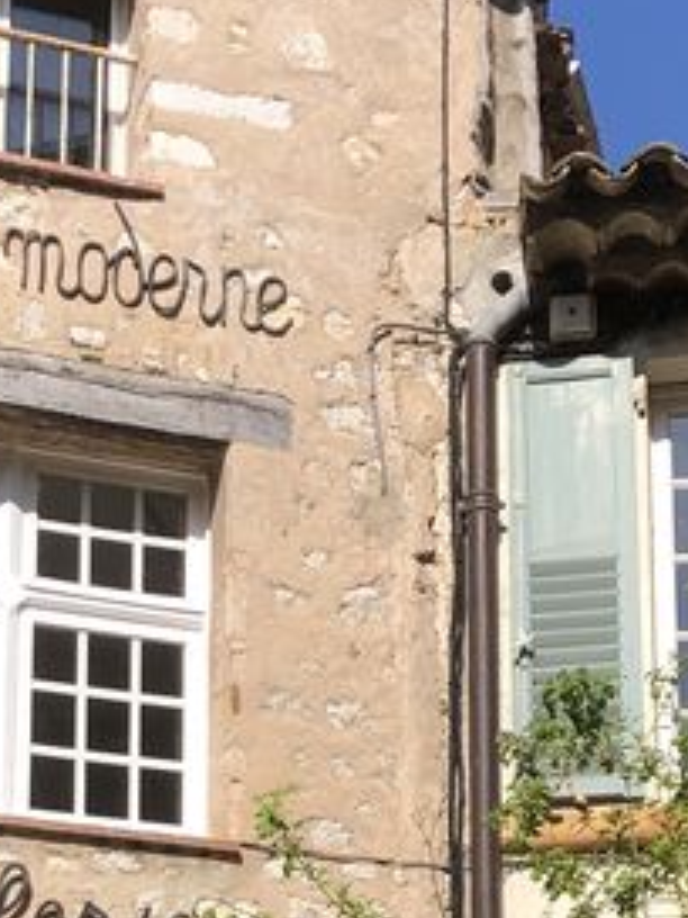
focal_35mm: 103
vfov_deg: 18.5
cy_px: 965
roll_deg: +0.9
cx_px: 135
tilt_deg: +16.8
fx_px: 2730
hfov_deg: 14.3
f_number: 1.8
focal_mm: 3.99
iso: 20
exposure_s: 1/2024
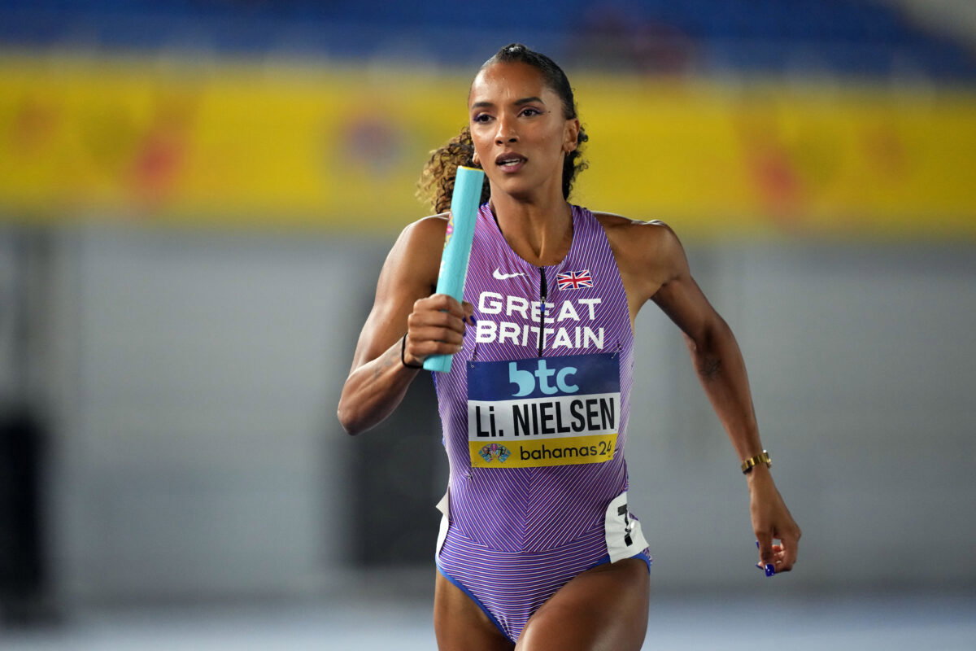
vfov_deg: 3.4
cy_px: 326
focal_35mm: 400
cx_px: 488
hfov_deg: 5.2
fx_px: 10844
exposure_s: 1/1600
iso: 5000
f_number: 2.8
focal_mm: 400
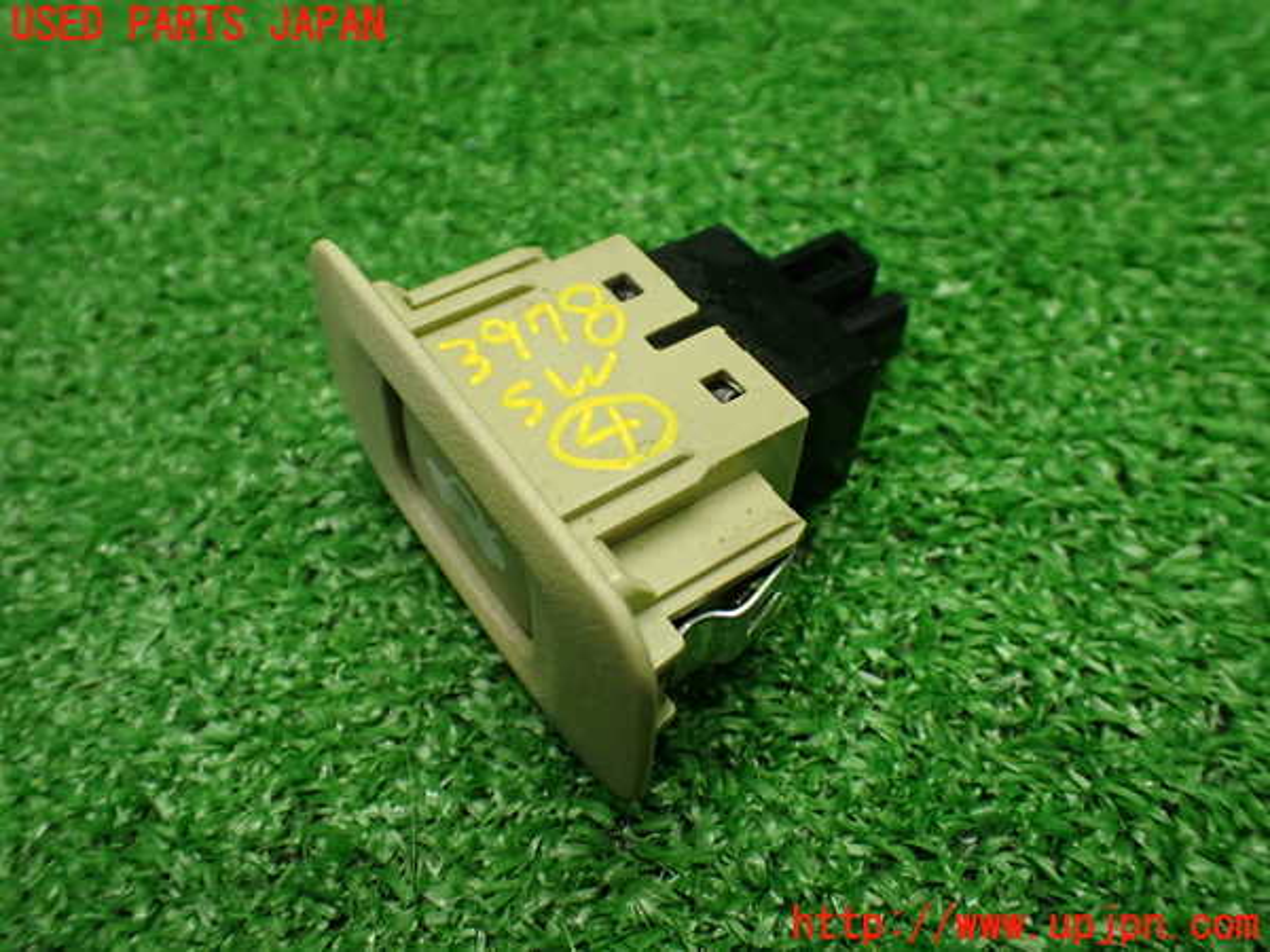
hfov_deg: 60.0
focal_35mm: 30
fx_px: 1101
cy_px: 476
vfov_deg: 46.8
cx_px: 635
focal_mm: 5.4
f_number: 2.3
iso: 500
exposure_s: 1/125
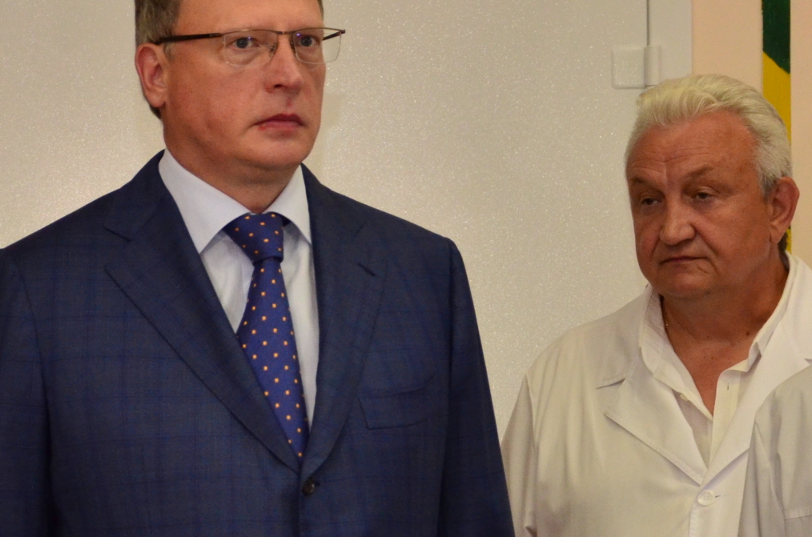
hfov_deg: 11.8
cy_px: 447
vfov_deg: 7.8
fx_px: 3938
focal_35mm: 175
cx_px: 364
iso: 1000
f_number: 4.8
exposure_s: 1/200
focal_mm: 48
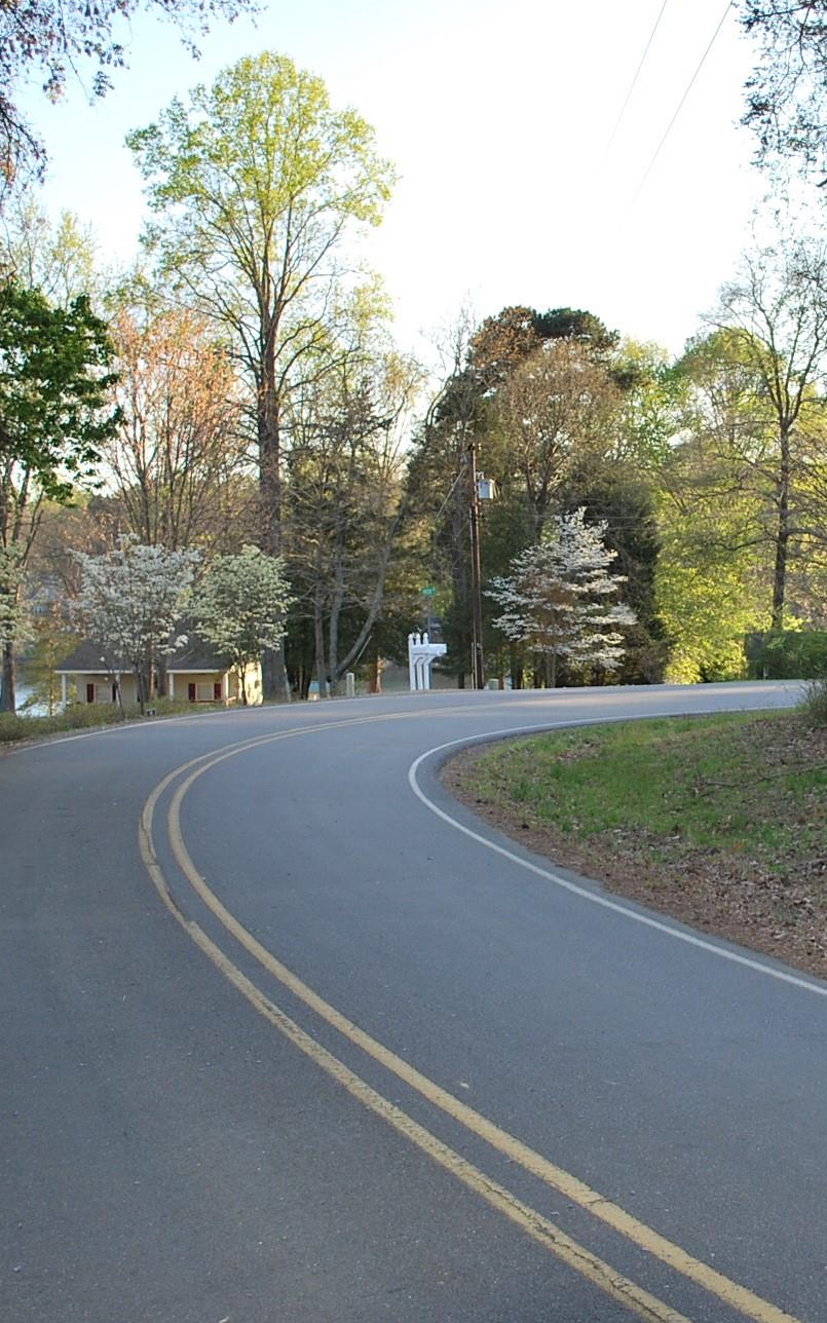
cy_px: 658
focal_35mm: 46
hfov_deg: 27.4
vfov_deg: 43.5
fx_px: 1659
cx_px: 674
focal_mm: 20
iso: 100
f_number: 3.8
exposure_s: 1/200
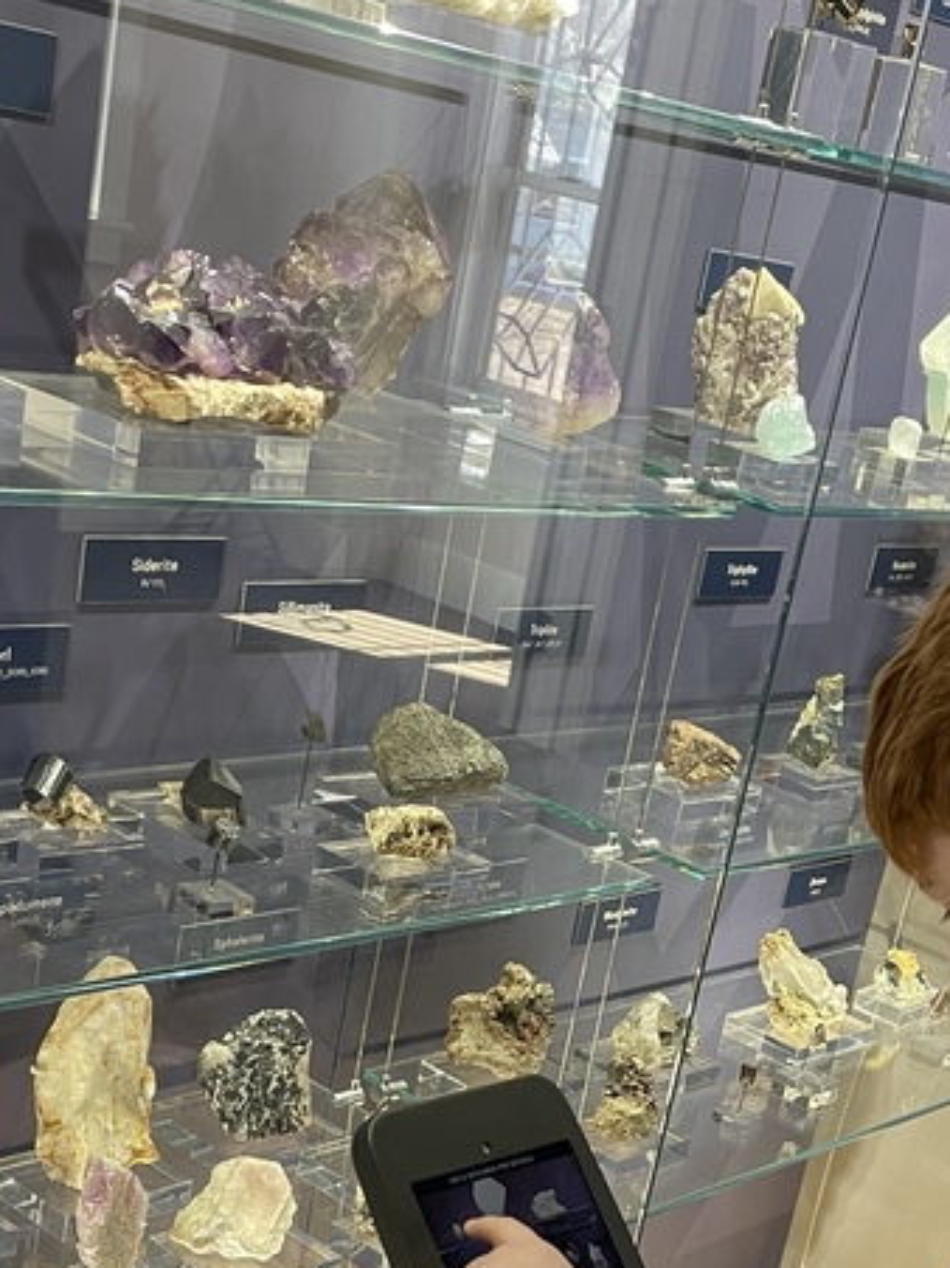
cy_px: 1052
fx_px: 2160
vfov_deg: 31.7
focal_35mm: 59
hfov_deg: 24.7
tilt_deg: -20.9
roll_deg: -12.2
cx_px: 601
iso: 200
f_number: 1.6
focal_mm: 4.2
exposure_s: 1/60
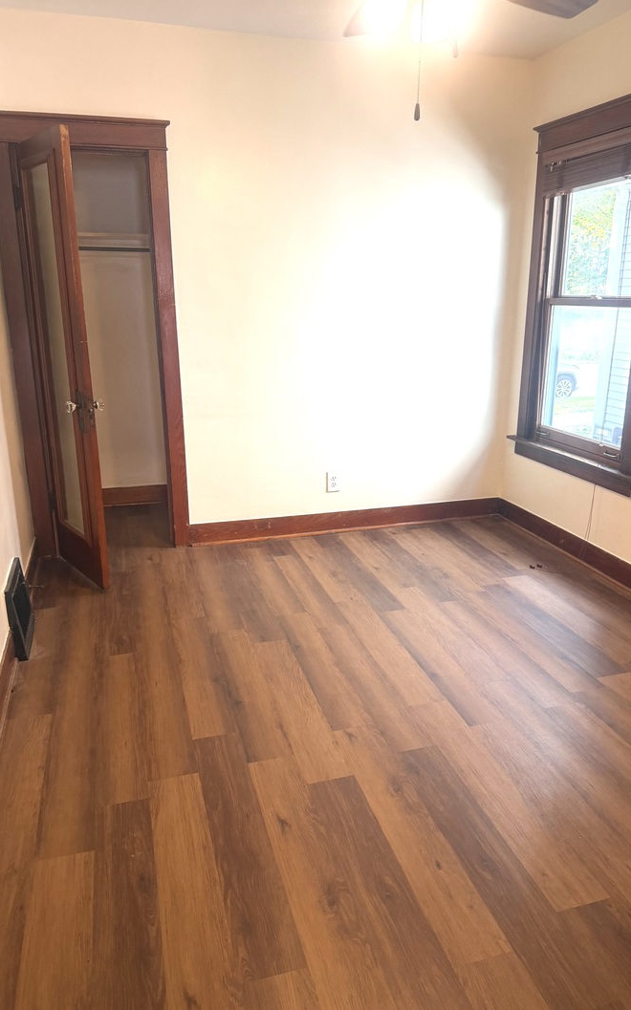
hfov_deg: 47.5
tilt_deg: -13.4
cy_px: 498
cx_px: 339
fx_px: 716
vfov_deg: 70.4
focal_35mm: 26
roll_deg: -1.5
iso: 125
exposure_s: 1/120
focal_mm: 6.76
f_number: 1.78
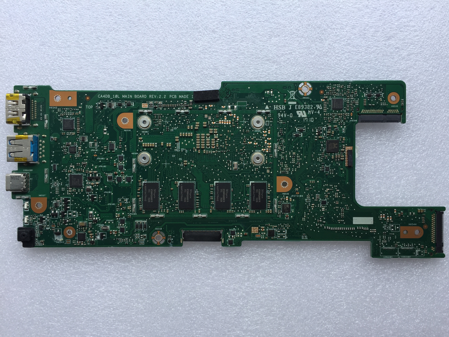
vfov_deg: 48.2
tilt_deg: -75.8
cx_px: 224
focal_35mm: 29
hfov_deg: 61.7
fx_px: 376
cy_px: 168
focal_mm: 4.15
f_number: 2.2
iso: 32
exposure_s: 1/534
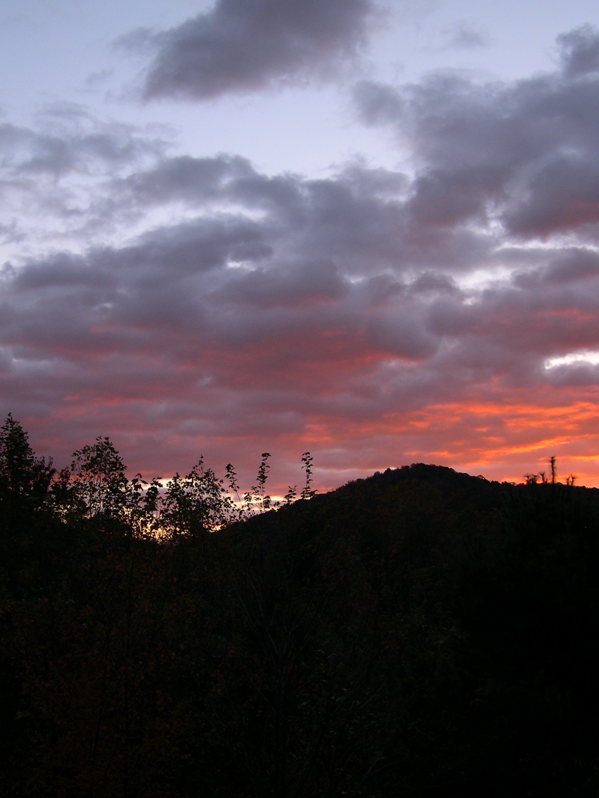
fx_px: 1061
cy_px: 380
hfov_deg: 31.5
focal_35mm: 46
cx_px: 291
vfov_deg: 41.2
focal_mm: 8
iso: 100
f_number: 2.8
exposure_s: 1/124
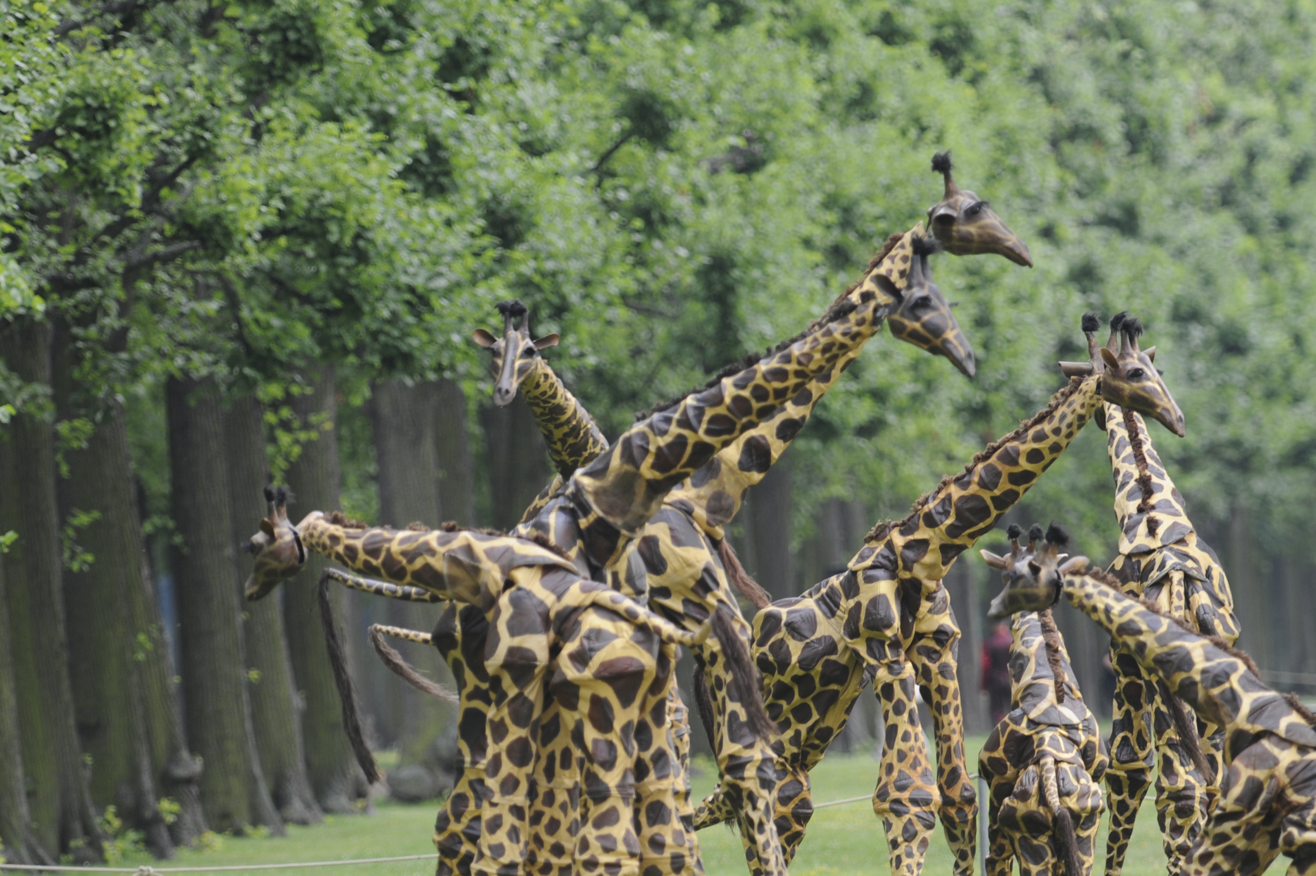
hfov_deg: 3.0
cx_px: 651
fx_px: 25464
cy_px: 604
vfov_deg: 2.0
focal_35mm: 697
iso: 500
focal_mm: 500
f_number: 4.8
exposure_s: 1/400
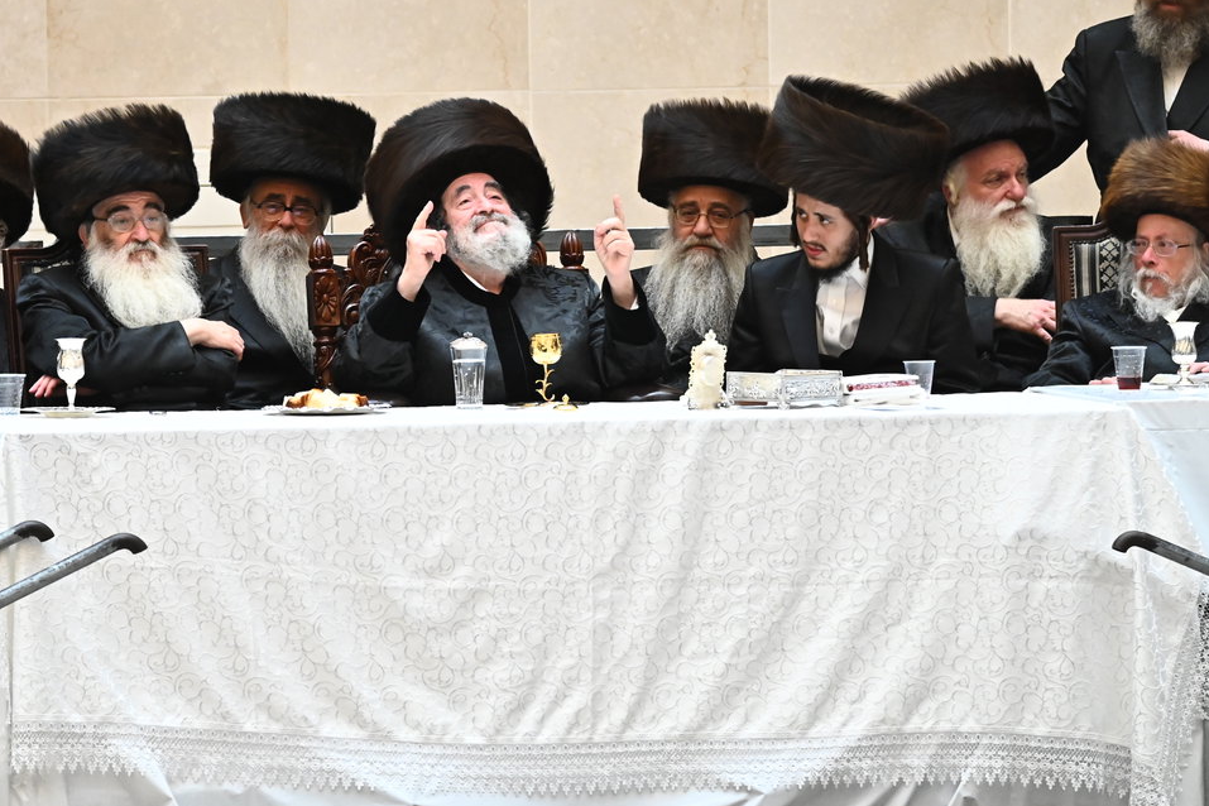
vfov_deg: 2.7
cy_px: 232
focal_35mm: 512
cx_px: 500
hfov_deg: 4.0
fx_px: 17193
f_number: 6
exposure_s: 1/200
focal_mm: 350
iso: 4000
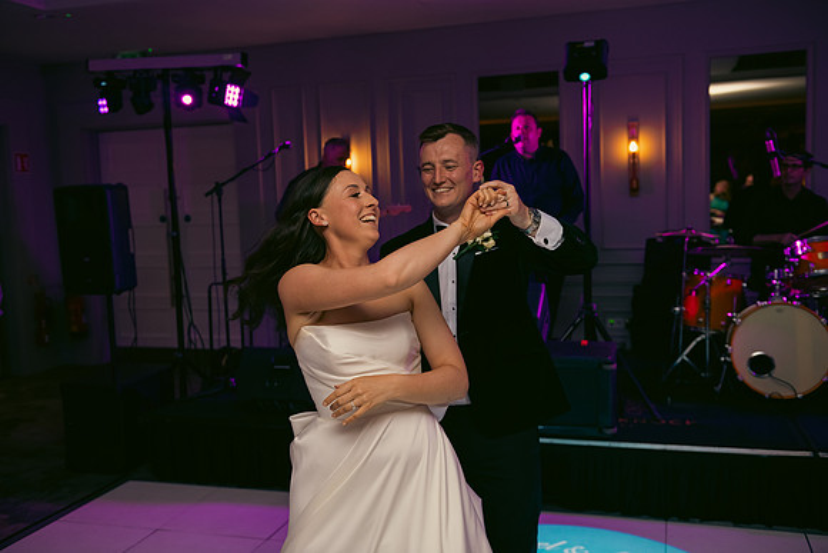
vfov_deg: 36.9
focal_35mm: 36
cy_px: 276
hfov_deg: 53.1
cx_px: 414
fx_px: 828
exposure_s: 1/160
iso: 800
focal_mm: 36
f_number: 3.5
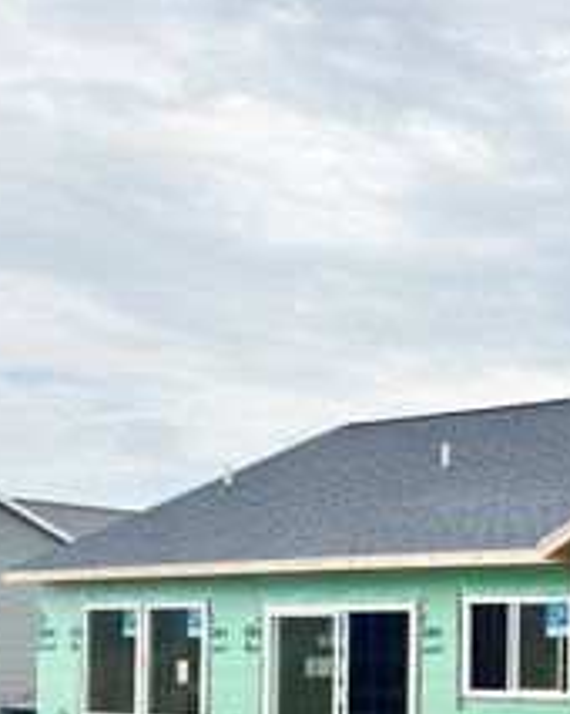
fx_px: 1288
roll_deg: +0.2
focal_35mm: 61
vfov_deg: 29.9
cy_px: 613
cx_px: 751
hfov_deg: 22.2
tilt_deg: +0.9
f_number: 1.6
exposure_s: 1/3279
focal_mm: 5.96
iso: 50
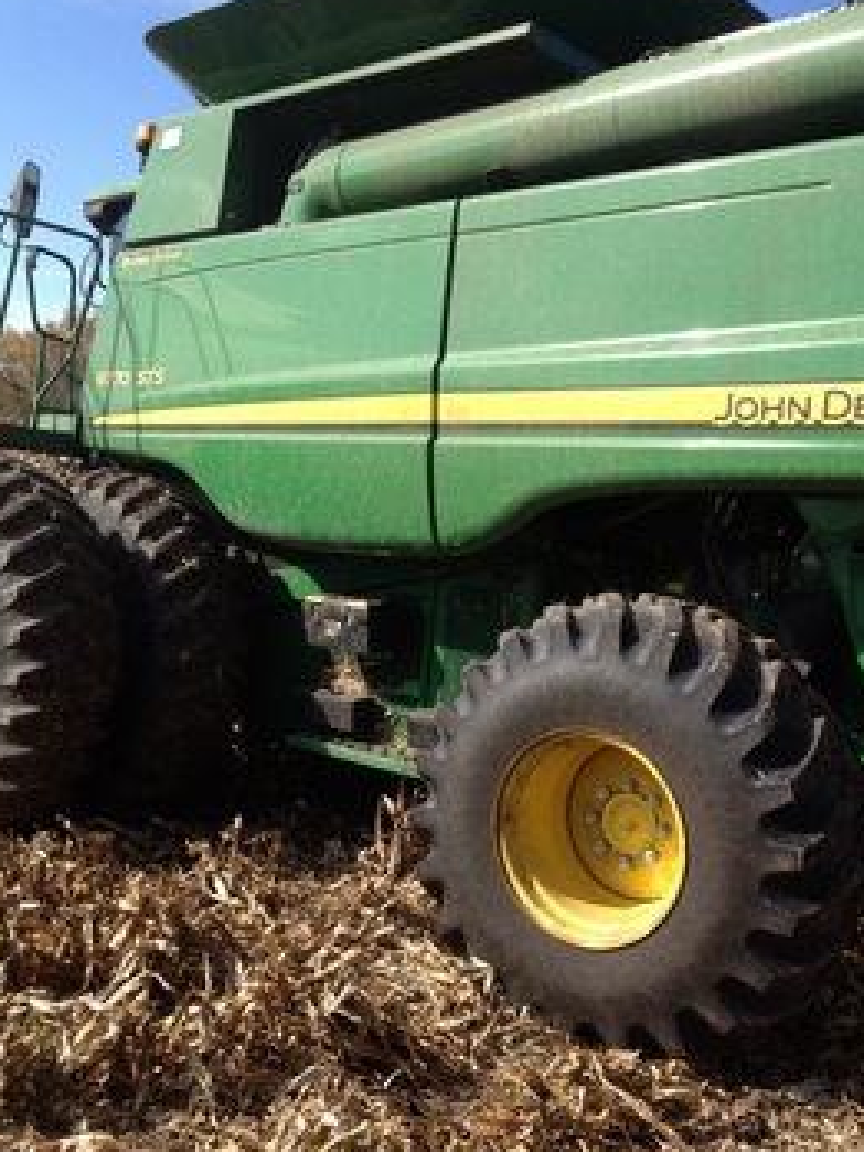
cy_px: 579
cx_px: 490
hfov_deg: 35.1
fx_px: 1364
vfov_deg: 45.8
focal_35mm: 41
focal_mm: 4.28
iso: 50
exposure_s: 1/935
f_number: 2.4
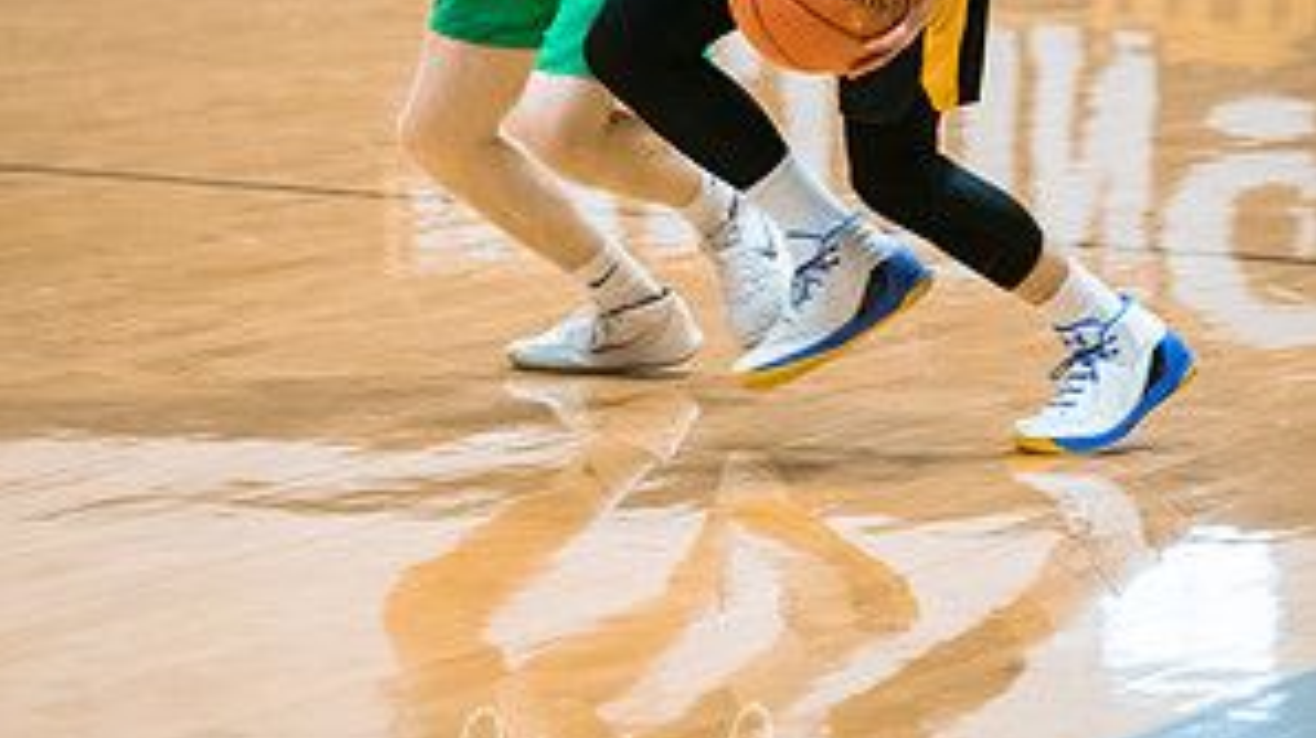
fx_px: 10355
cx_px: 658
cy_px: -141
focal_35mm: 297
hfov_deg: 7.3
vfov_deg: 4.1
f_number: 2.8
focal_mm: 125
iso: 3200
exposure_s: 1/400
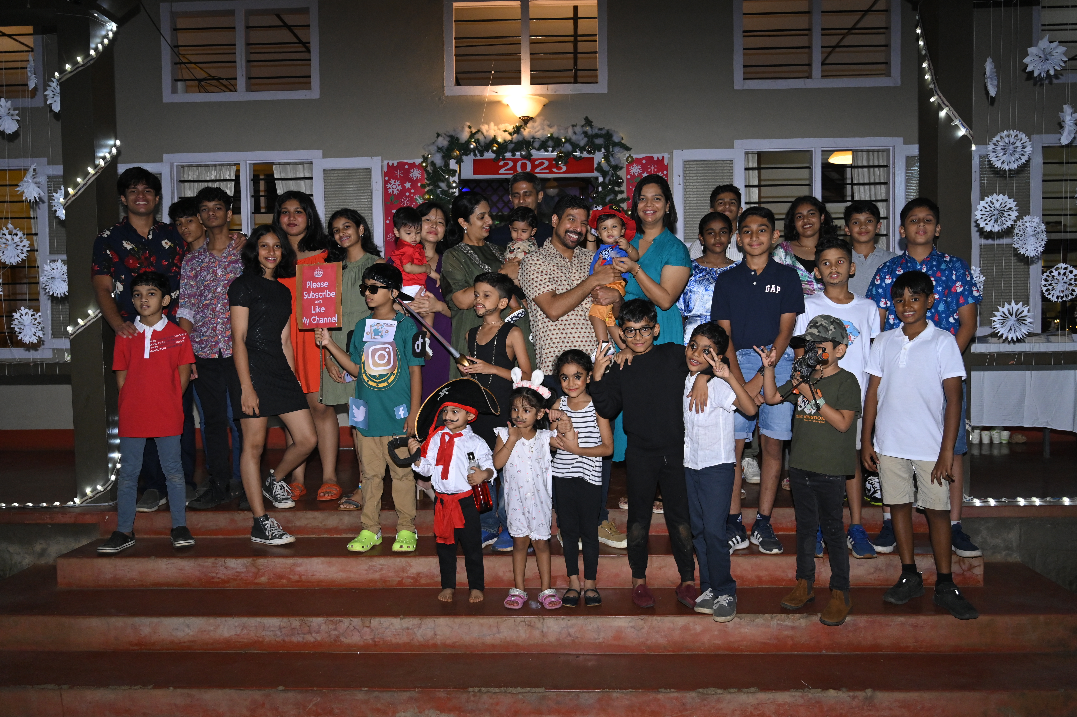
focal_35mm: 29
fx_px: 867
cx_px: 538
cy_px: 358
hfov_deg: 63.7
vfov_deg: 44.9
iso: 2500
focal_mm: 29
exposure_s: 1/200
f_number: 4
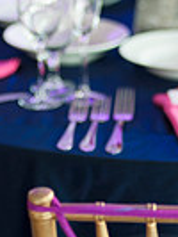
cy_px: 201
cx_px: 159
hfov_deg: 9.1
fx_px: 1109
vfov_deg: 12.1
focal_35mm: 162
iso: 200
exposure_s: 1/50
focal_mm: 50
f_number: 1.6
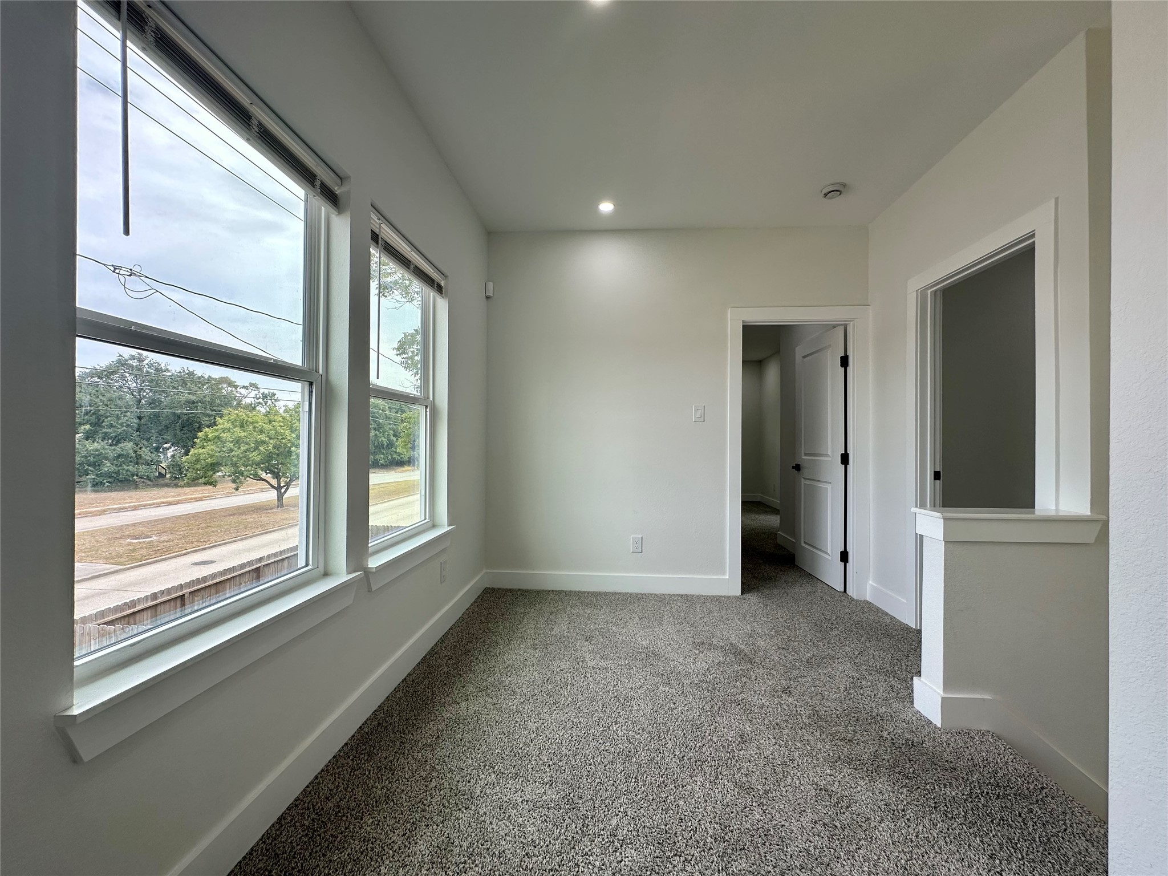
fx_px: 472
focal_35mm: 14
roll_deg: -0.4
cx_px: 584
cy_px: 438
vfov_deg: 85.7
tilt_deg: +1.0
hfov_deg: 102.1
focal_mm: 2.22
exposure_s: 1/160
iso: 40
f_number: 2.2
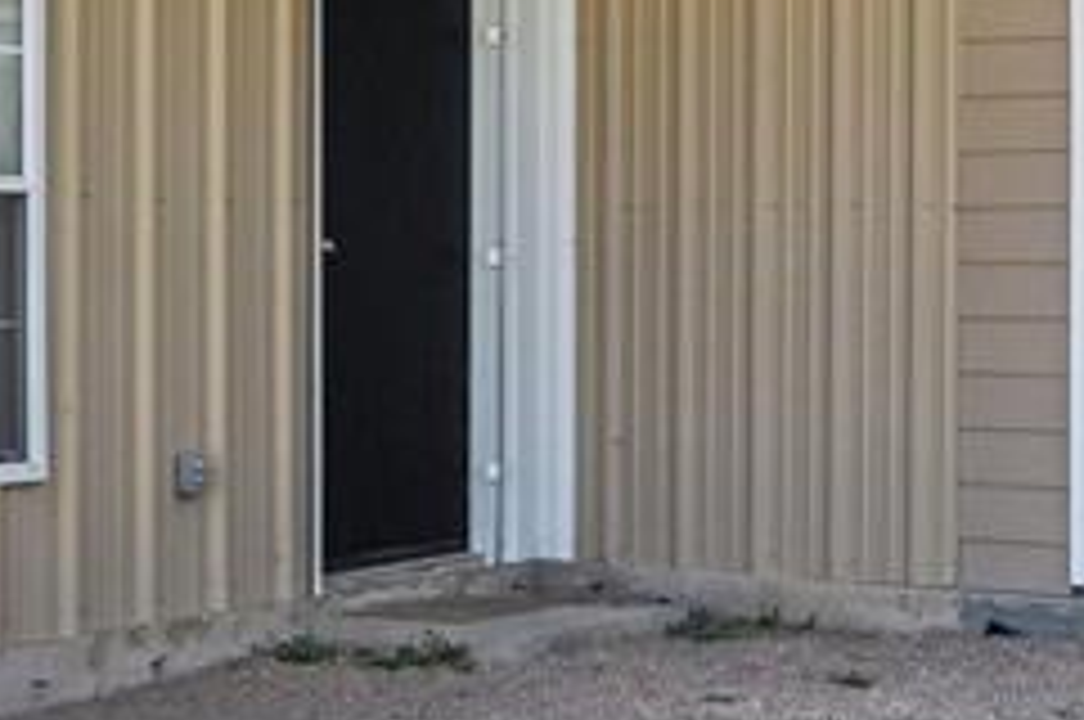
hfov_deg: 23.8
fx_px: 2556
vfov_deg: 16.0
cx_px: 778
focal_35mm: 85
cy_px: 220
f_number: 8
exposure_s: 1/400
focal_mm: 20
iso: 400
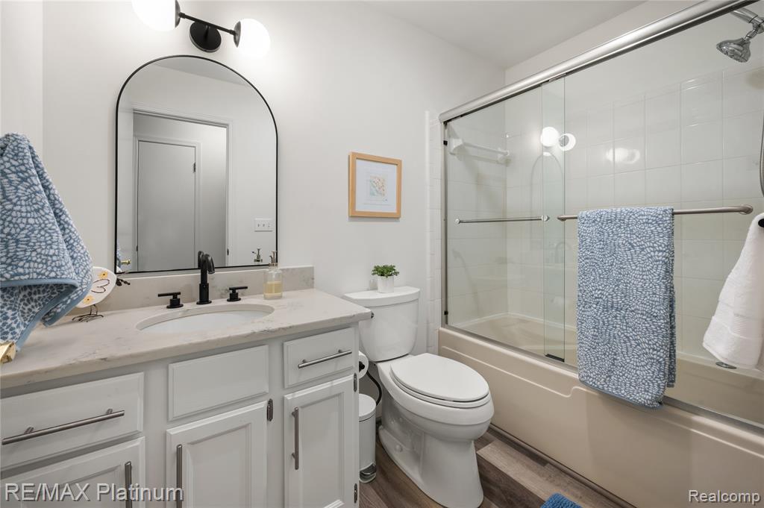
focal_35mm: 14
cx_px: 382
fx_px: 297
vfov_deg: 81.1
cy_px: 254
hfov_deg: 104.3
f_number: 11
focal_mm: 14
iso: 100
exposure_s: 1.6
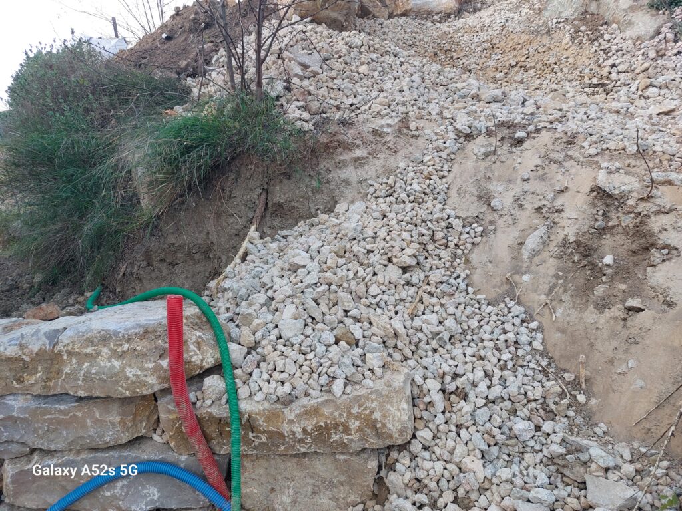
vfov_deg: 54.9
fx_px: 493
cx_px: 341
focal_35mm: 25
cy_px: 256
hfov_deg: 69.4
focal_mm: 5.23
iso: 25
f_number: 1.8
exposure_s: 1/100
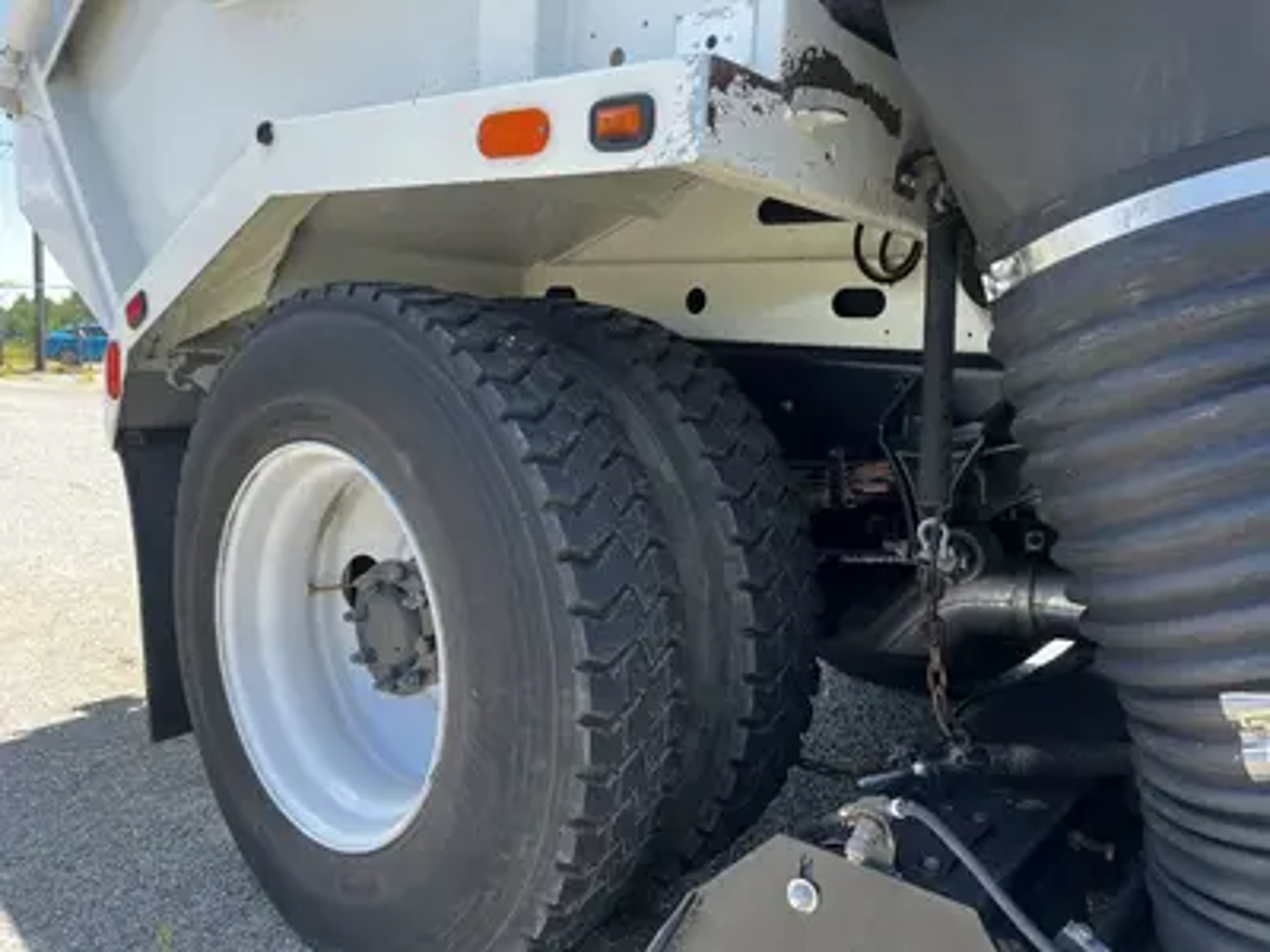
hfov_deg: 67.3
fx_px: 954
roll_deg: -2.1
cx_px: 635
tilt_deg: -7.3
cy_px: 476
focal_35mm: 26
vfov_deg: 53.1
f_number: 1.5
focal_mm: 5.7
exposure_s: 1/533
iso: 50
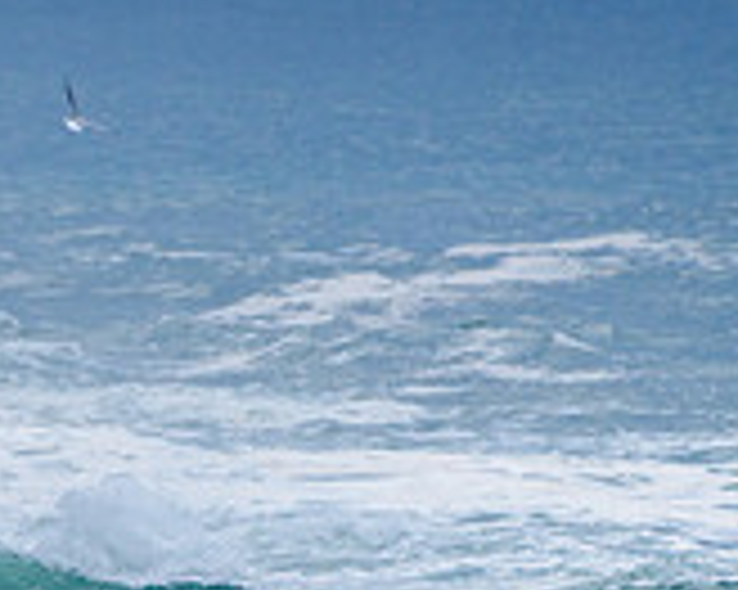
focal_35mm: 2035
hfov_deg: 1.0
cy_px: 761
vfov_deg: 0.8
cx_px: -379
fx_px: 44422
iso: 220
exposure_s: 1/2000
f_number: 5.6
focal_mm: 500
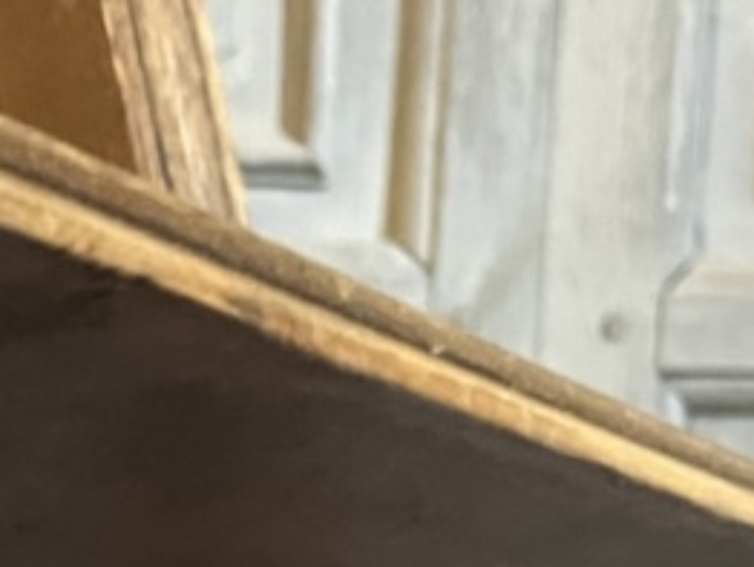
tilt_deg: -2.7
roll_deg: -2.3
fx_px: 2616
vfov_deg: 11.3
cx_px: -399
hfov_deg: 15.1
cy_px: 1092
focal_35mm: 120
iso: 500
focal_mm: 4.2
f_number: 1.6
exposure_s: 1/25
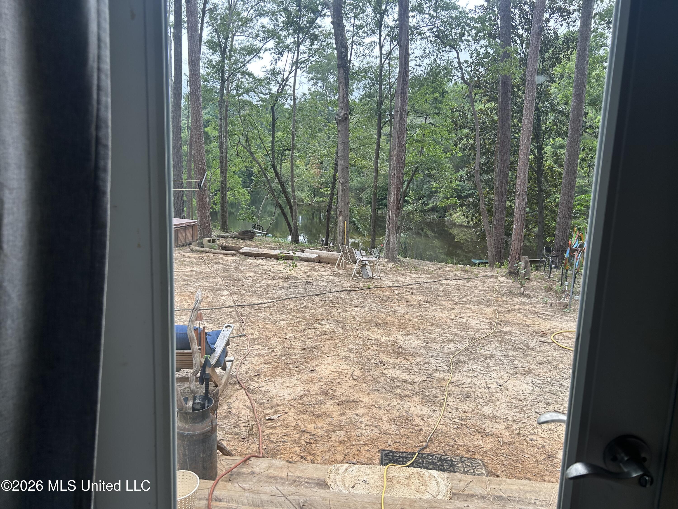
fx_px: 509
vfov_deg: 53.1
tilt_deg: -10.8
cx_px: 339
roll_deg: -1.3
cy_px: 254
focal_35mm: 26
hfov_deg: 67.3
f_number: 1.5
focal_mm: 5.7
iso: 50
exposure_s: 1/461
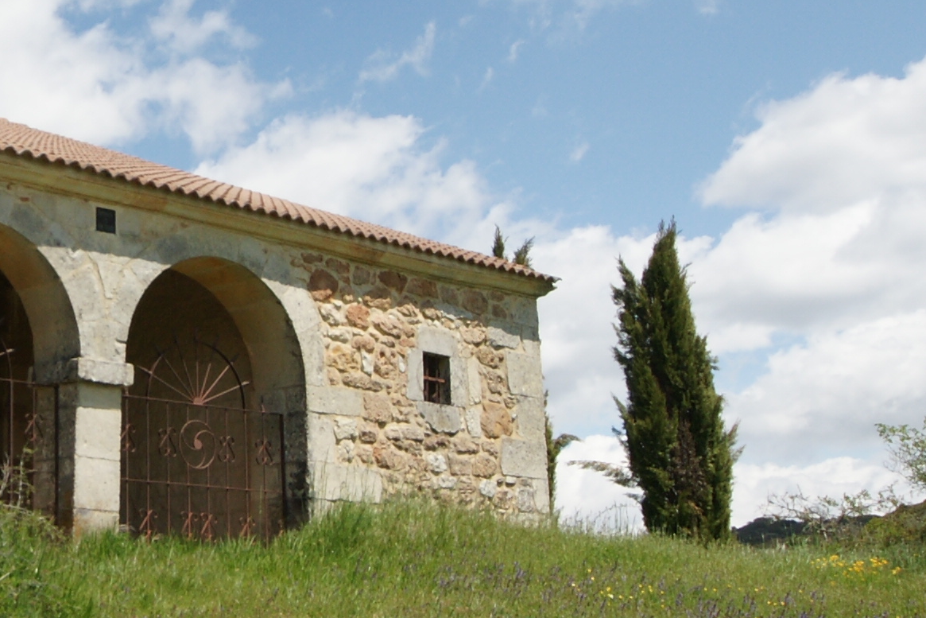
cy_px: 233
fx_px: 1415
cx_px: 27
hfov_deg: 33.5
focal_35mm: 55
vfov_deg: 24.6
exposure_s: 1/320
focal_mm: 10
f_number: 10
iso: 200
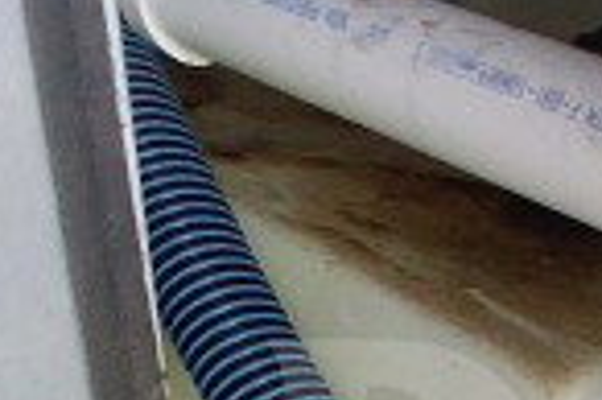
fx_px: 1236
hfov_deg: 25.7
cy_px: 664
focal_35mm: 74
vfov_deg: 16.2
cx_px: 635
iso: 160
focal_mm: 1.4
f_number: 2.2
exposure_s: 1/120
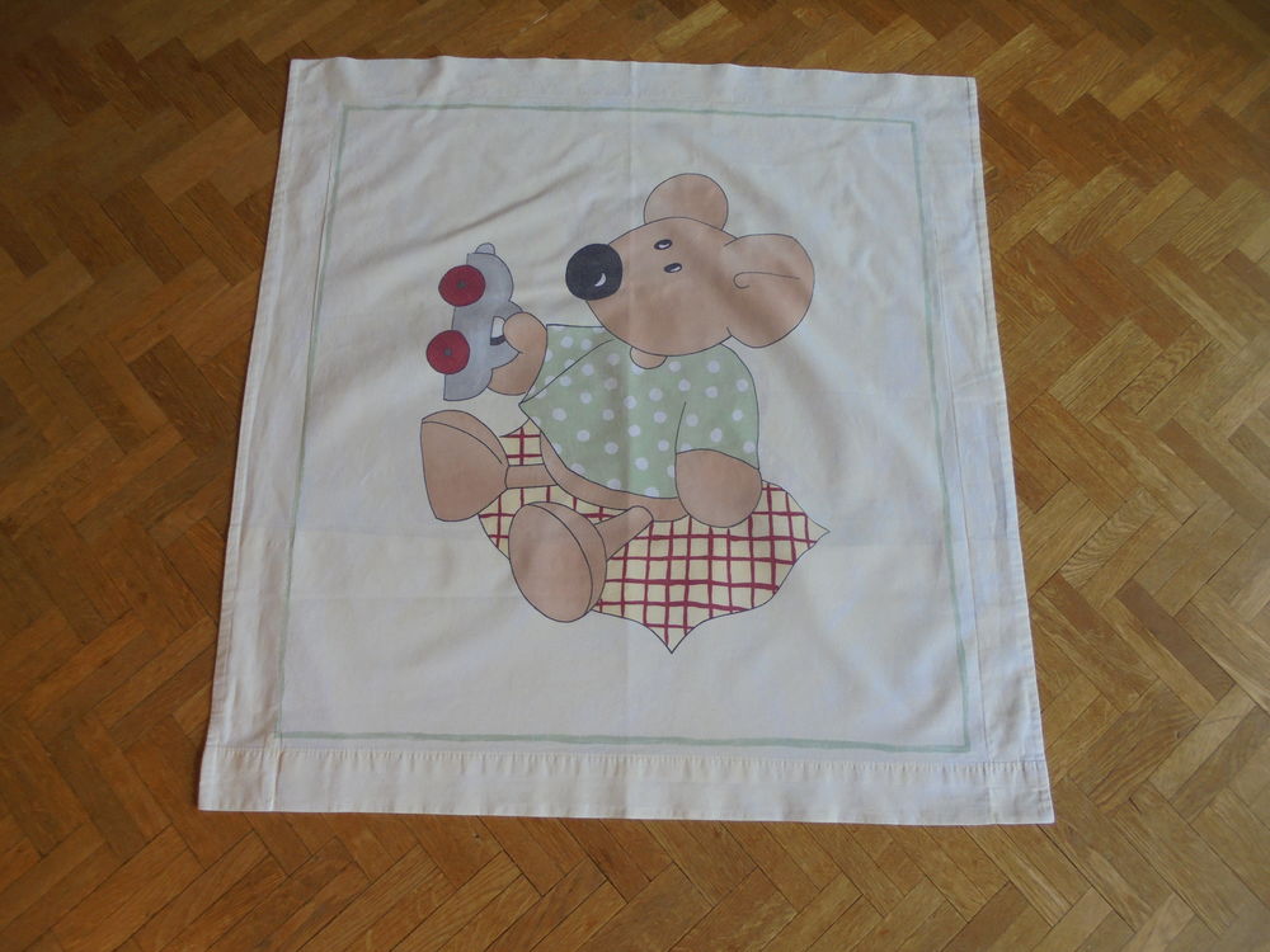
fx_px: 954
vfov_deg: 53.1
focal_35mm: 26
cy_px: 476
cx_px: 635
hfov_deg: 67.3
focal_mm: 4.6
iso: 100
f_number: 3.5
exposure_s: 1/30
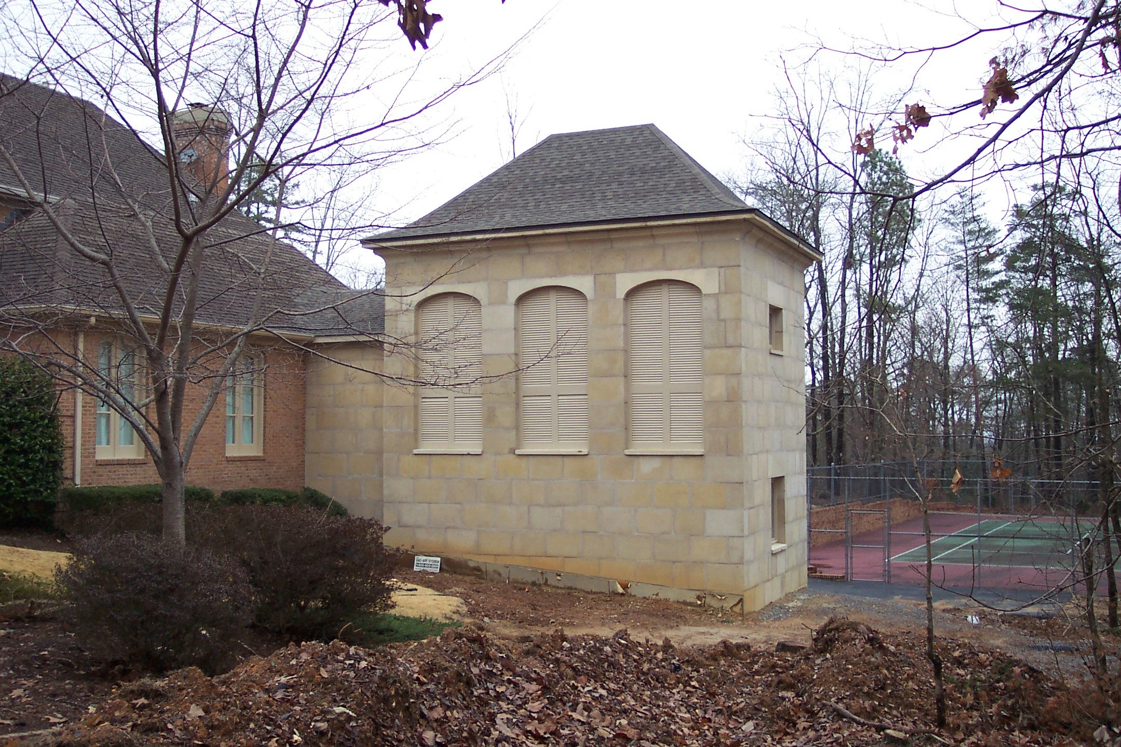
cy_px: 374
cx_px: 560
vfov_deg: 35.1
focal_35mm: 38
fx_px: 1183
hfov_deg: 50.7
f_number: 2.8
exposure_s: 1/125
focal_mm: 8
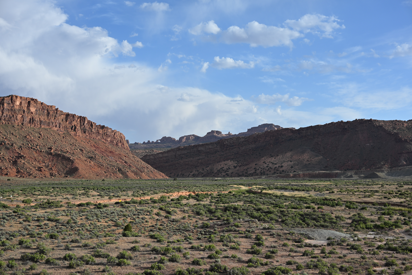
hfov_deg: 39.6
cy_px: 138
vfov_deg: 27.0
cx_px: 206
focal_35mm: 50
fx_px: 572
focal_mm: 50
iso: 100
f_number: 7.1
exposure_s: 1/400
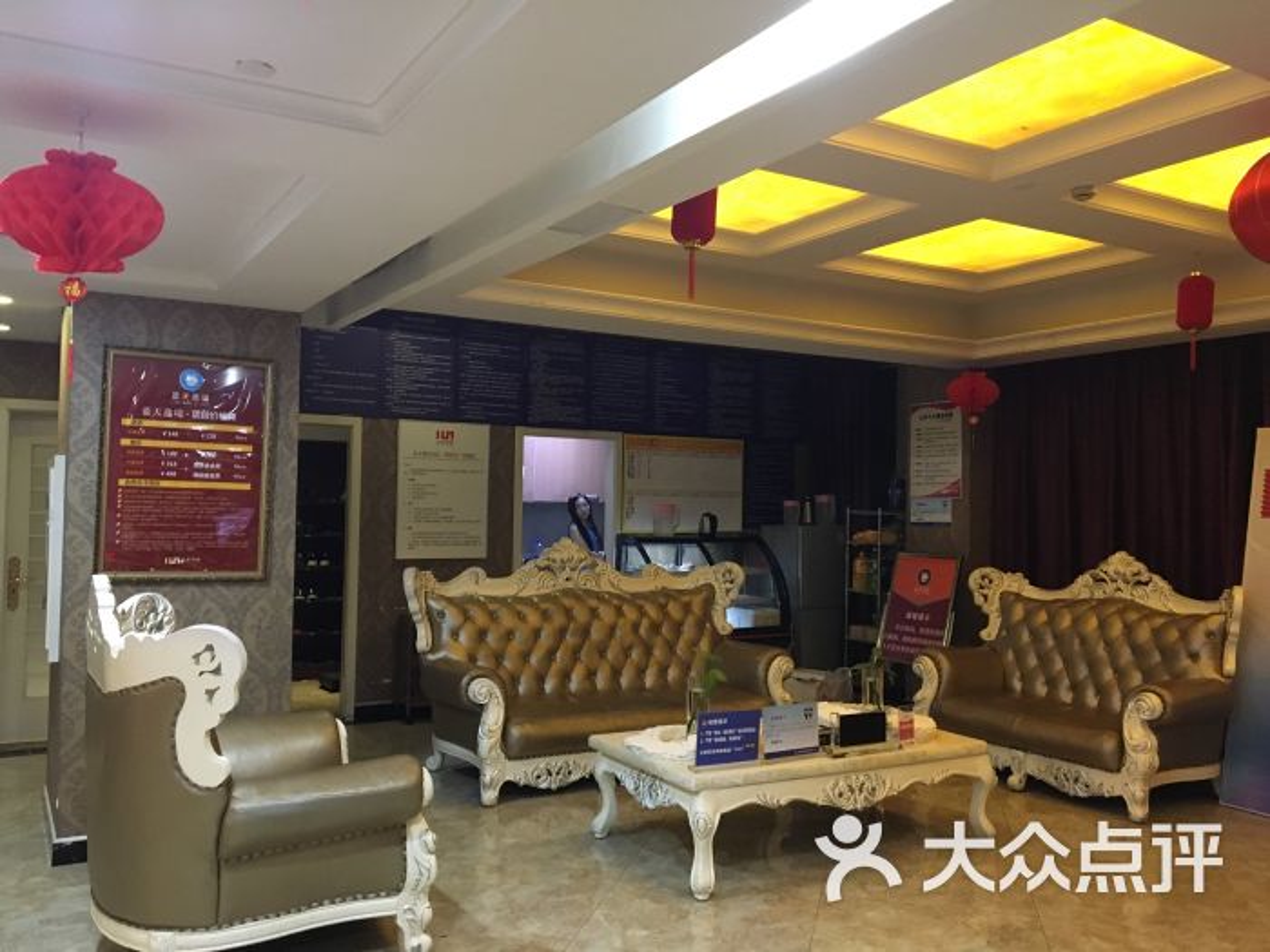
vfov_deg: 48.2
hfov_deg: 61.7
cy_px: 476
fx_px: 1064
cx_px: 635
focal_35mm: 29
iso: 200
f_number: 2.2
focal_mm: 4.15
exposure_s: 1/17
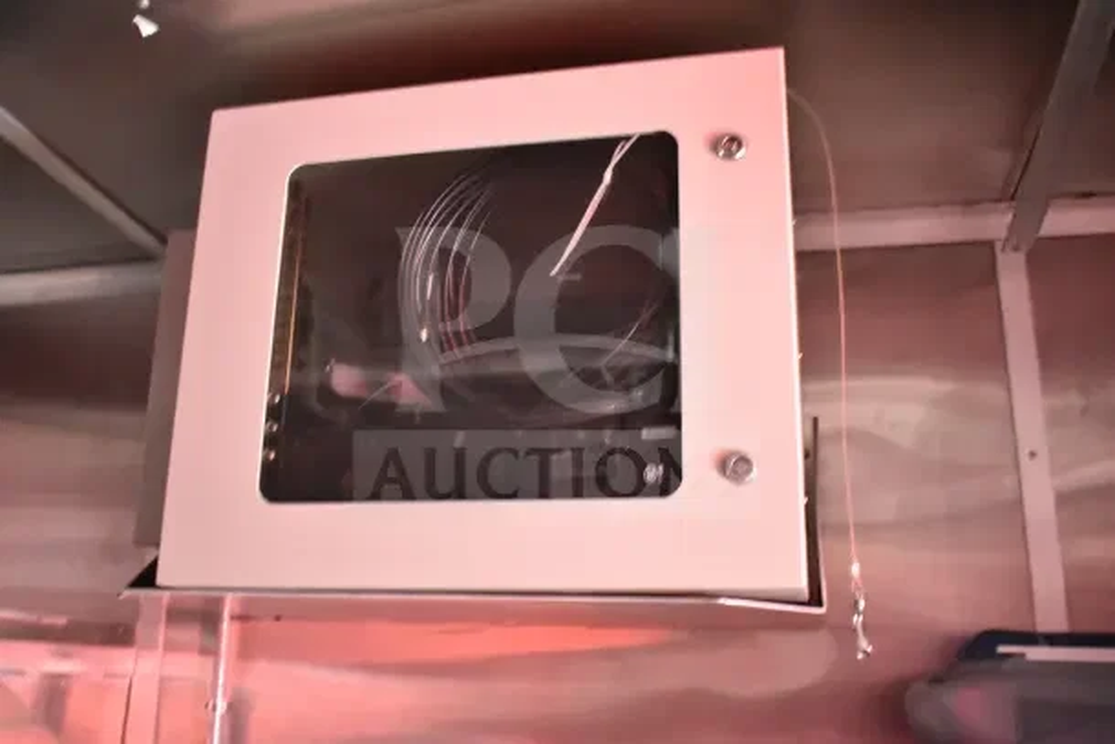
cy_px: 372
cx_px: 558
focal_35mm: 36
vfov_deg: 36.9
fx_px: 1115
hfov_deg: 53.1
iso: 7200
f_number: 3.8
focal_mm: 24
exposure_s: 1/40
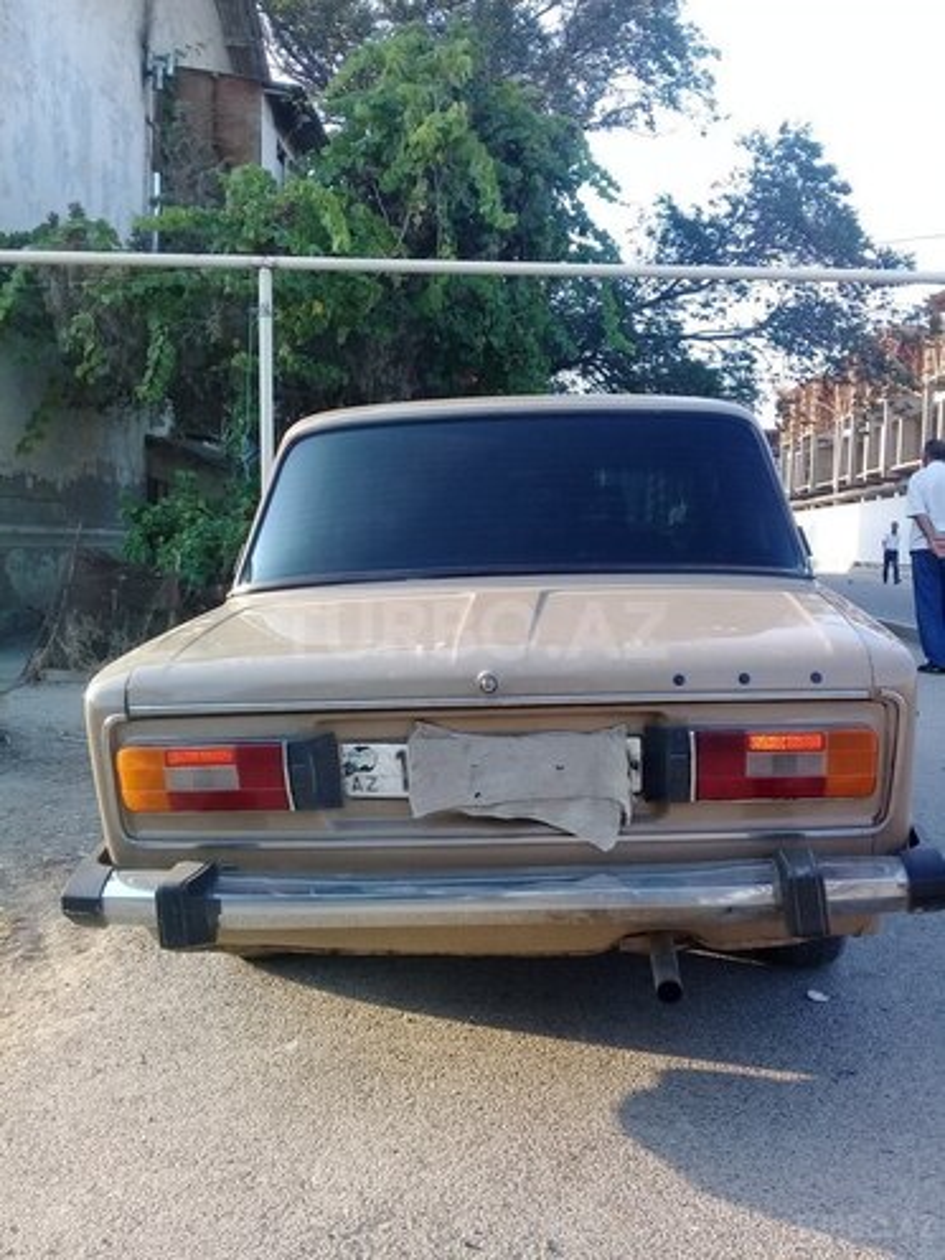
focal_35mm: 31
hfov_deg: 45.4
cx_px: 472
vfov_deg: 58.4
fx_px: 1128
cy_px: 630
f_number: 2.2
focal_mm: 3.3
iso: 64
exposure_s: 1/202
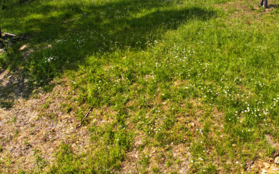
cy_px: 35
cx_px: 180
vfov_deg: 31.9
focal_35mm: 39
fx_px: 297
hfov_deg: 49.7
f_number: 2.8
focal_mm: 12.29
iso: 100
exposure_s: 1/1250
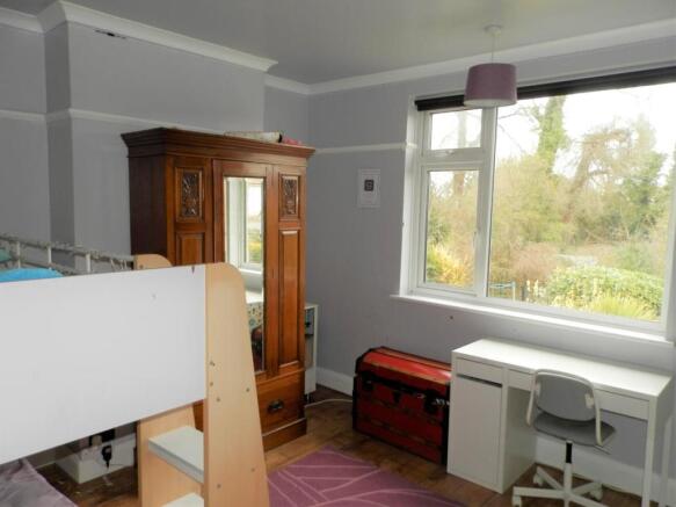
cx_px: 338
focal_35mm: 25
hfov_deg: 69.4
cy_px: 254
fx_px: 488
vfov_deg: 54.9
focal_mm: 4.5
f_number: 3.1
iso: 100
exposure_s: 1/30
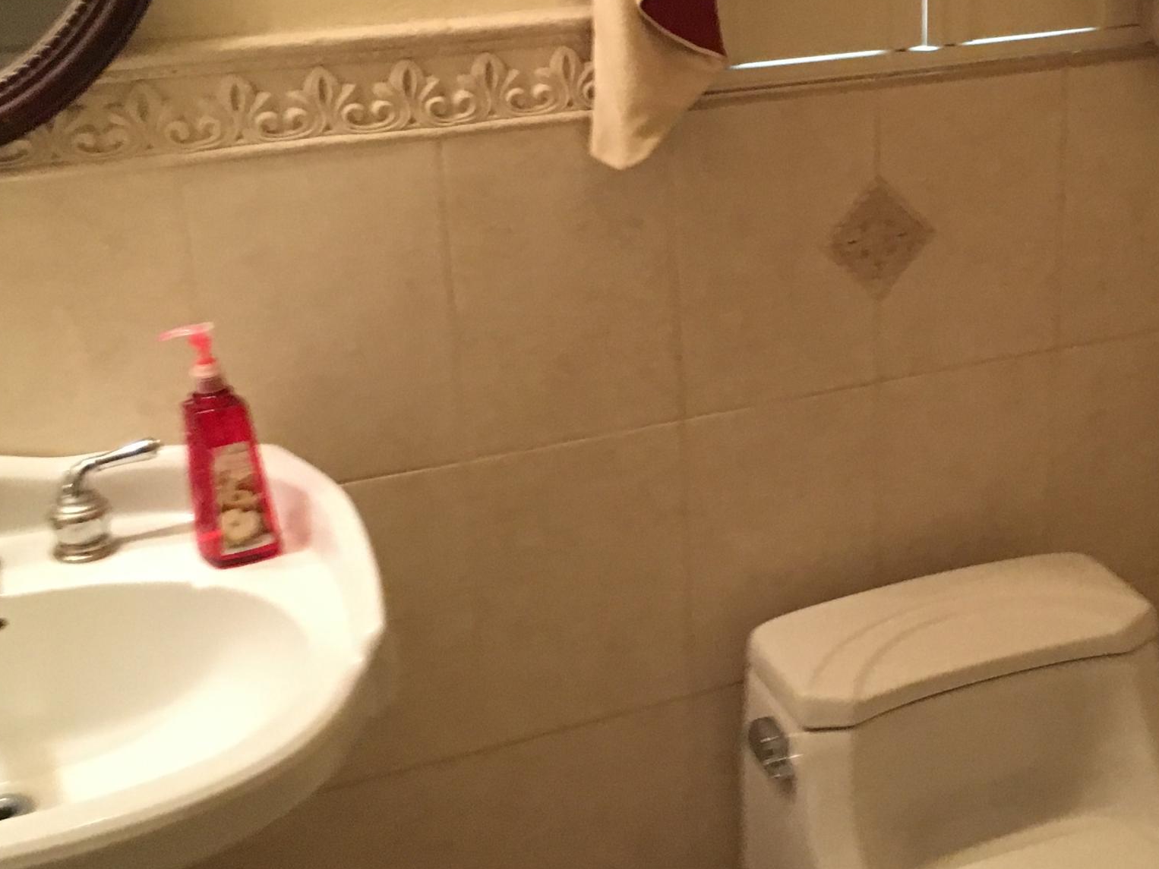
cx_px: 862
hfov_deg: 33.1
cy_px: 382
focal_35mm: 57
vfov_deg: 25.6
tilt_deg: -17.9
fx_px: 1909
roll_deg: -1.4
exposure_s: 1/30
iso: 200
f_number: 2.2
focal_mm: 4.15
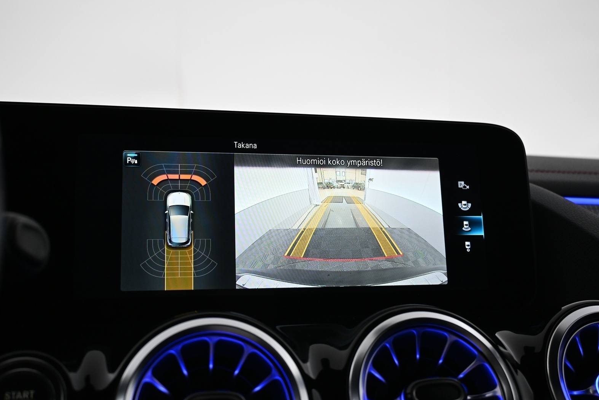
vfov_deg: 35.3
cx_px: 296
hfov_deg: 51.0
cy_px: 198
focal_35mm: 38
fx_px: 628
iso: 800
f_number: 4.2
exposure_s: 1/40
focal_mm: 24.5
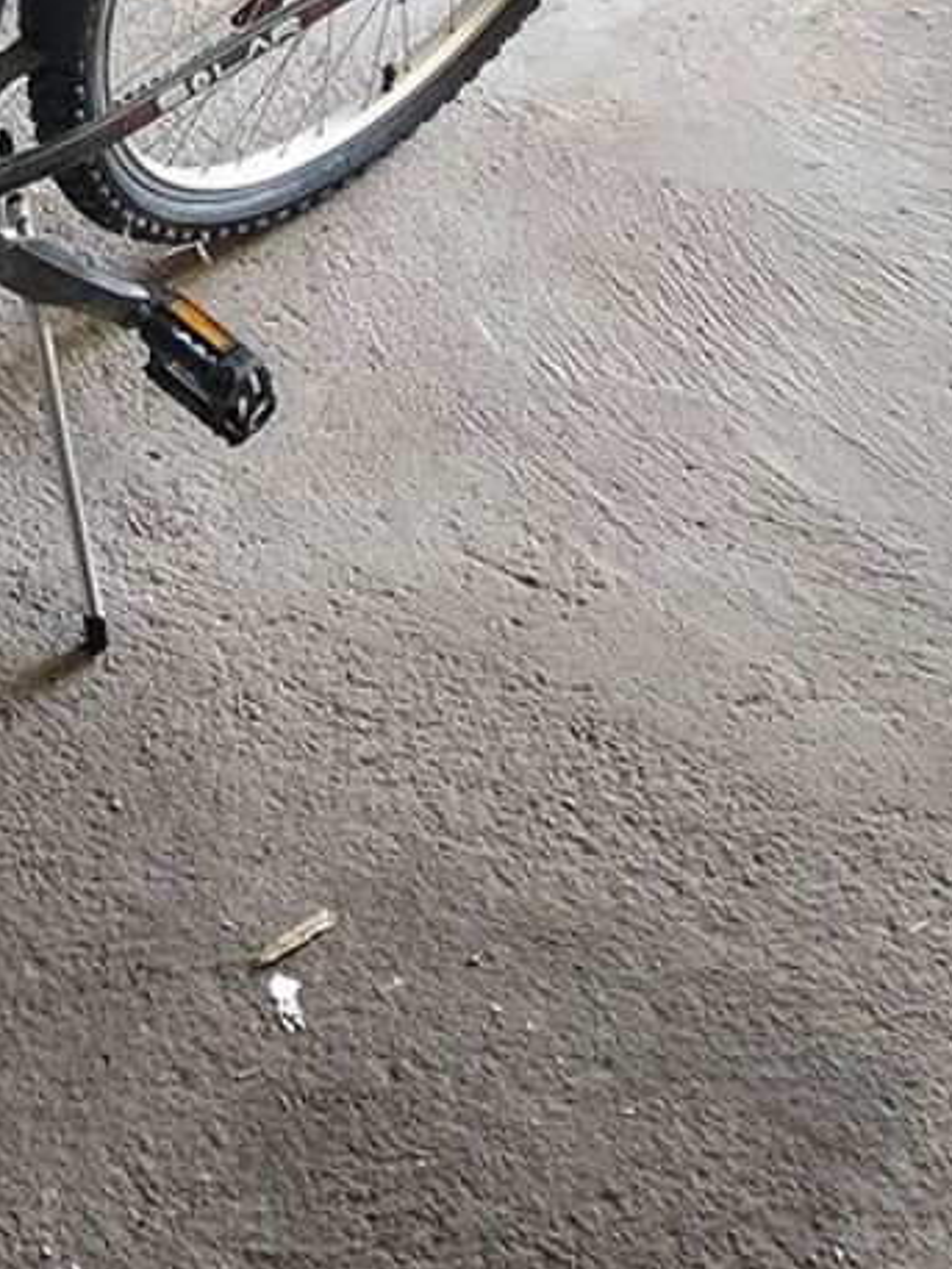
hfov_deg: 19.1
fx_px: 2566
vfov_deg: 25.9
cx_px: -350
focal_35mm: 70
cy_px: -93
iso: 320
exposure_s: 1/50
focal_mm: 4.6
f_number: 1.8
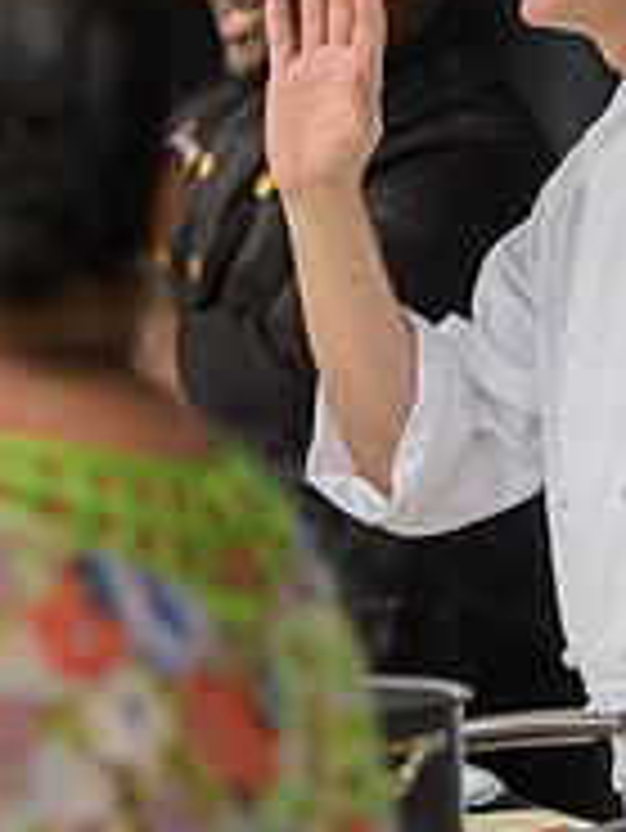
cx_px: 793
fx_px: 7129
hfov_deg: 5.0
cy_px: 124
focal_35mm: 296
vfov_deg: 6.7
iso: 250
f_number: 3.2
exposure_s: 1/1000
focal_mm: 98
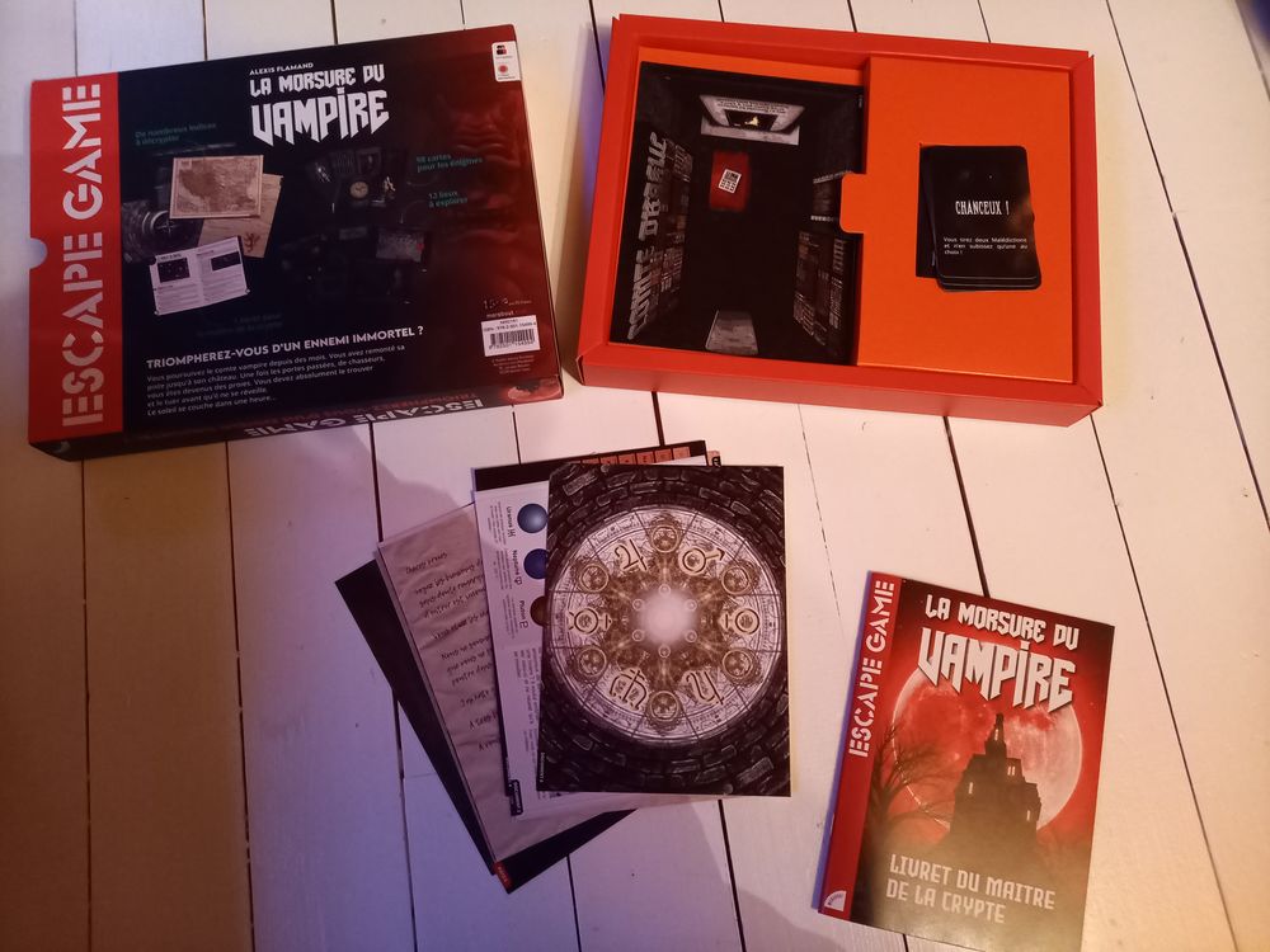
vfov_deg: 54.9
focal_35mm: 25
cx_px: 635
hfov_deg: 69.4
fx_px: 917
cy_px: 476
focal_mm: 4.65
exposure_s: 1/20
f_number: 1.8
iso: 1600
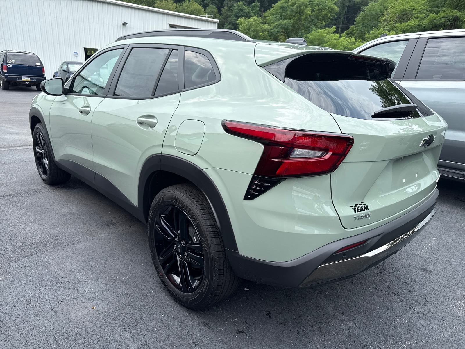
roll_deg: -1.4
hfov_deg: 71.6
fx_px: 322
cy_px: 174
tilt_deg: -15.8
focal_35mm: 24
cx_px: 232
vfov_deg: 56.8
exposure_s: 1/1770
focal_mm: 6.76
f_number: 1.78
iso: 80
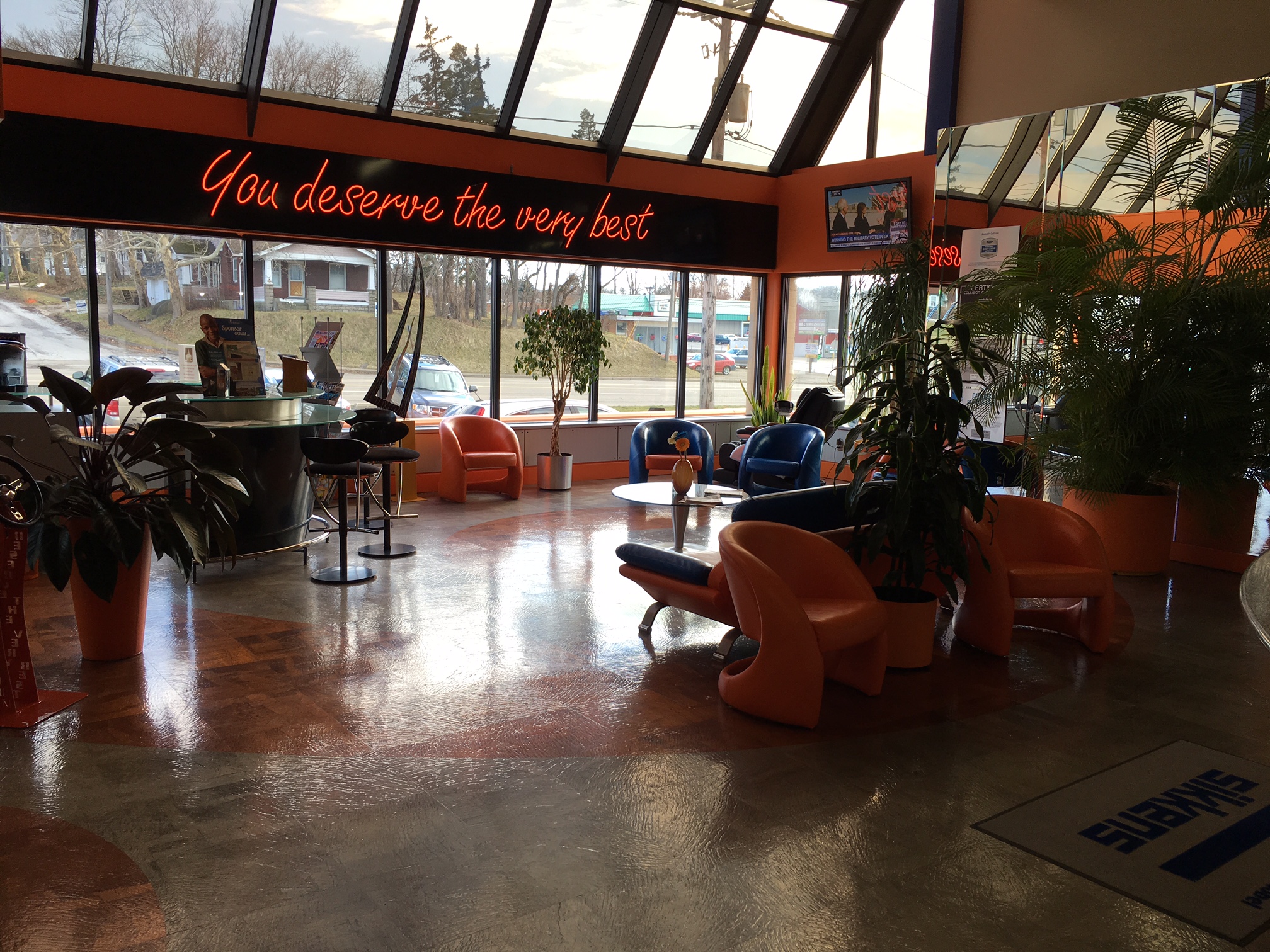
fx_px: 1064
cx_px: 635
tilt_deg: -8.0
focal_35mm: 29
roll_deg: -1.7
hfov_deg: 61.7
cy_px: 476
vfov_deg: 48.2
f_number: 2.2
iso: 25
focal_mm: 4.15
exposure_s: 1/141
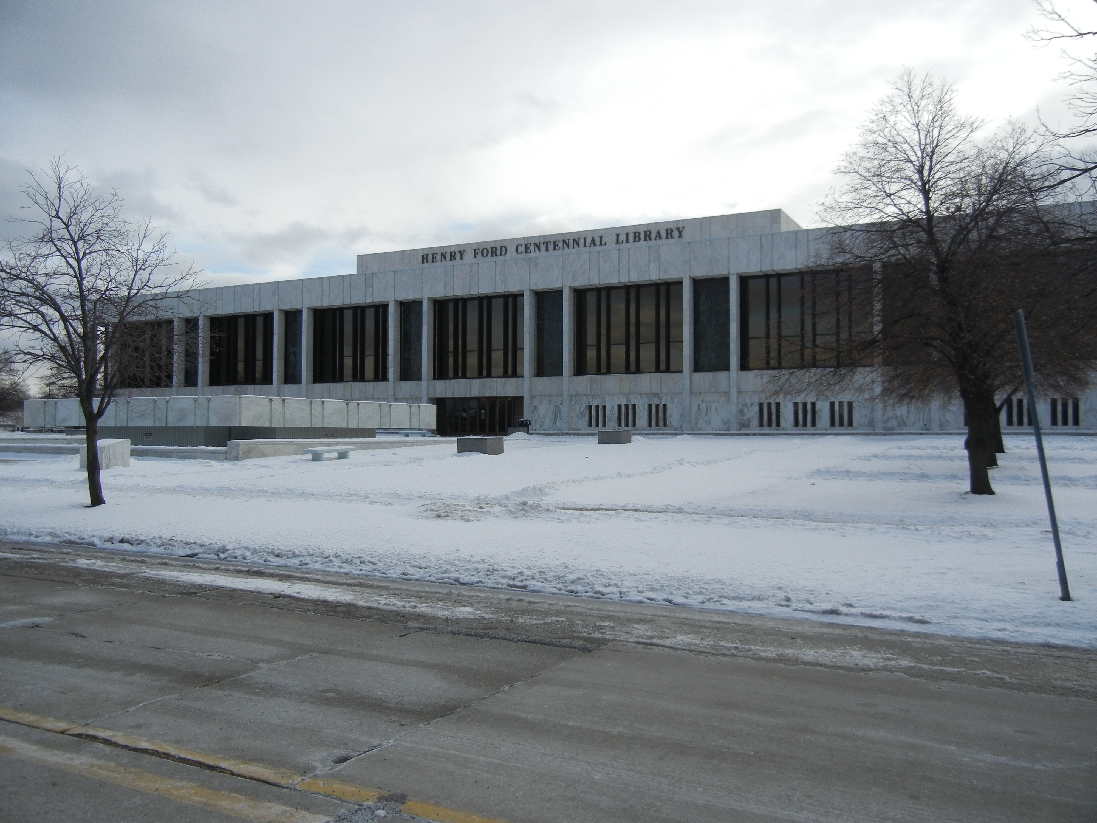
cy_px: 412
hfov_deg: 60.0
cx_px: 548
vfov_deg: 46.8
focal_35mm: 30
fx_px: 951
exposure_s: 1/556
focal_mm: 5.4
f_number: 7
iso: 160
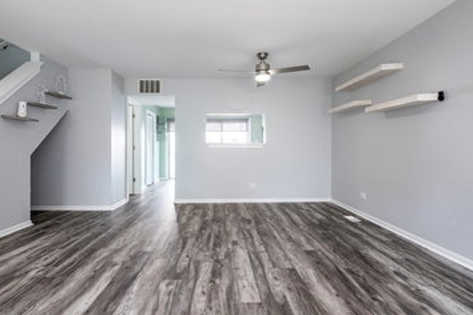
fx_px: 250
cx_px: 222
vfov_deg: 64.5
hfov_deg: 86.8
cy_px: 152
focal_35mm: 19
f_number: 9.5
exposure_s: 1/15
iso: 200
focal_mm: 14
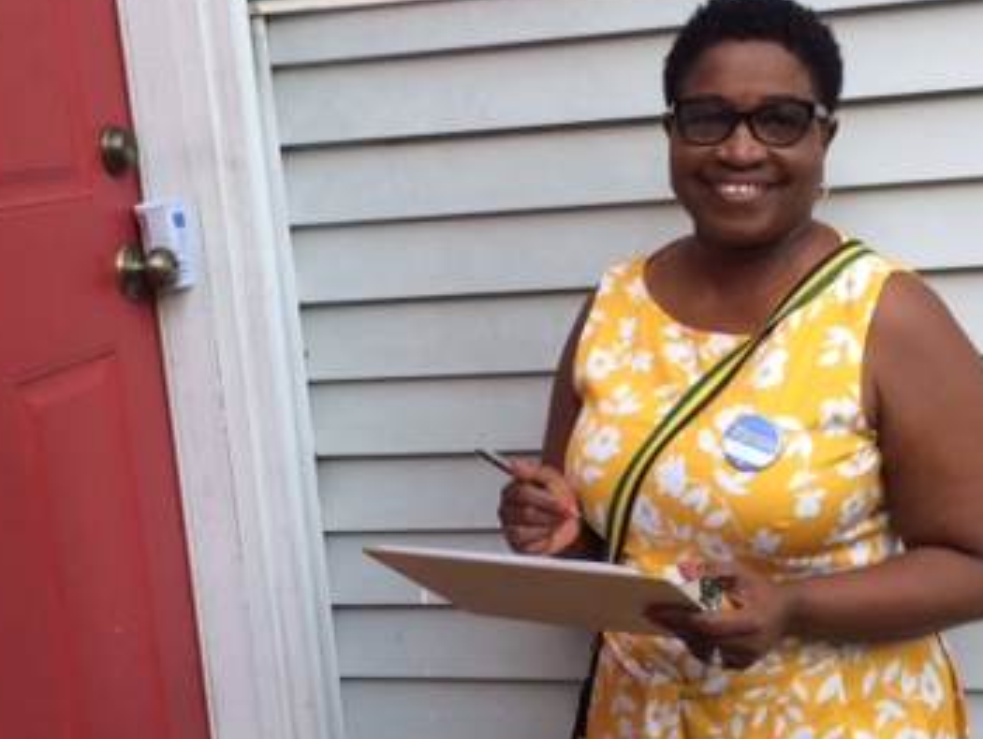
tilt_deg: -12.4
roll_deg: +5.0
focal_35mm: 53
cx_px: 452
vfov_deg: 27.5
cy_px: 407
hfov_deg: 36.1
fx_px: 1506
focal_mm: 4.15
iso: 32
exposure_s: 1/30
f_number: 2.2
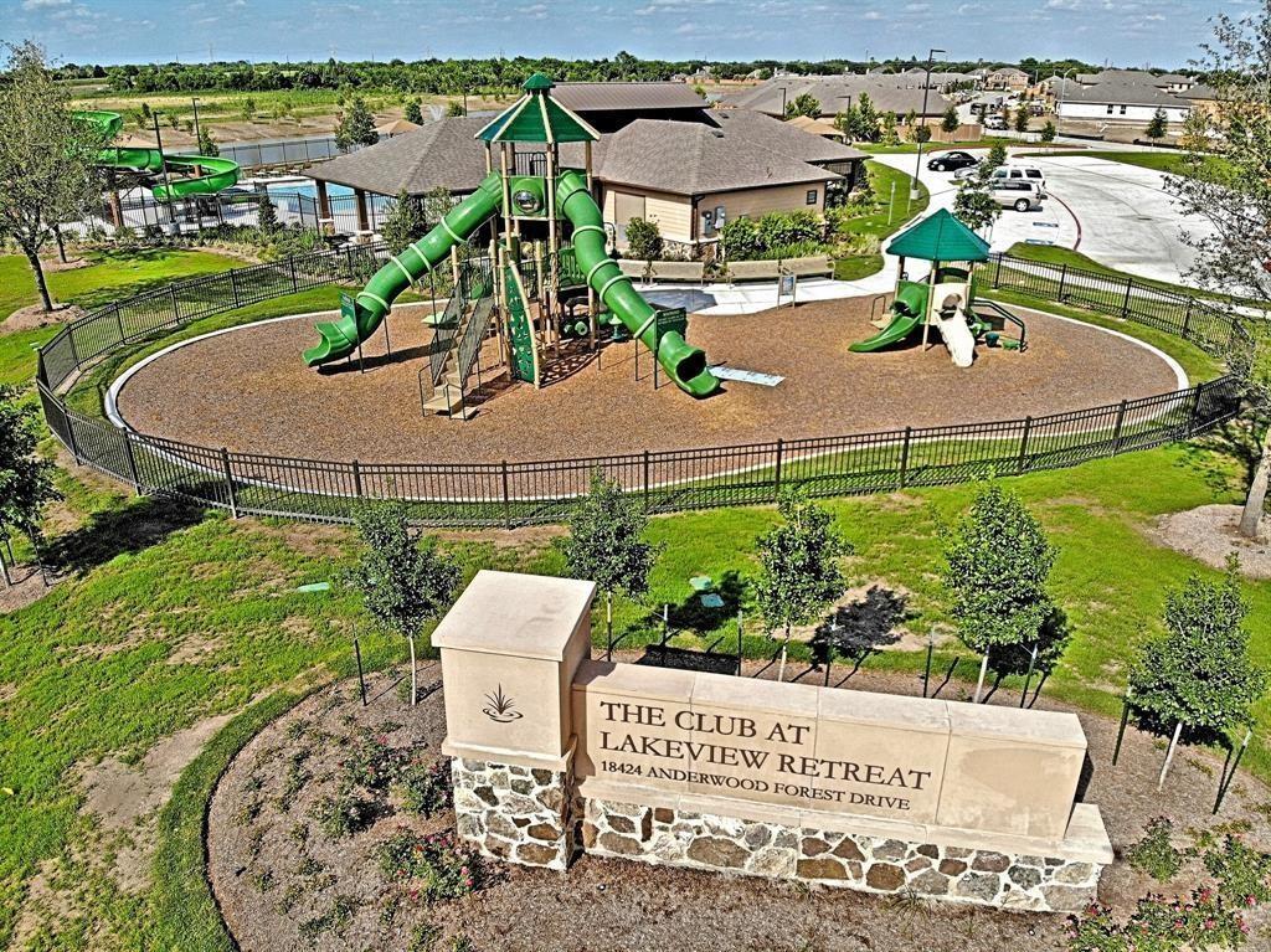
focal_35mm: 24
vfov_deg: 56.8
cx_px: 636
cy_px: 476
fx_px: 881
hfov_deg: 71.6
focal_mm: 4.5
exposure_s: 1/1179
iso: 101
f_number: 2.8
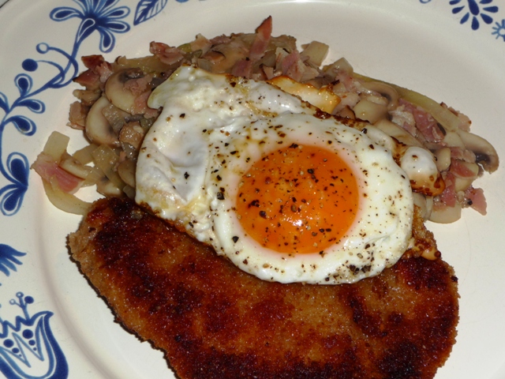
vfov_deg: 17.6
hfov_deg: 23.3
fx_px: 1225
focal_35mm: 84
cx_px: 252
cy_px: 190
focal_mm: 14.2
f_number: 4.7
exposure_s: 1/40
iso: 100
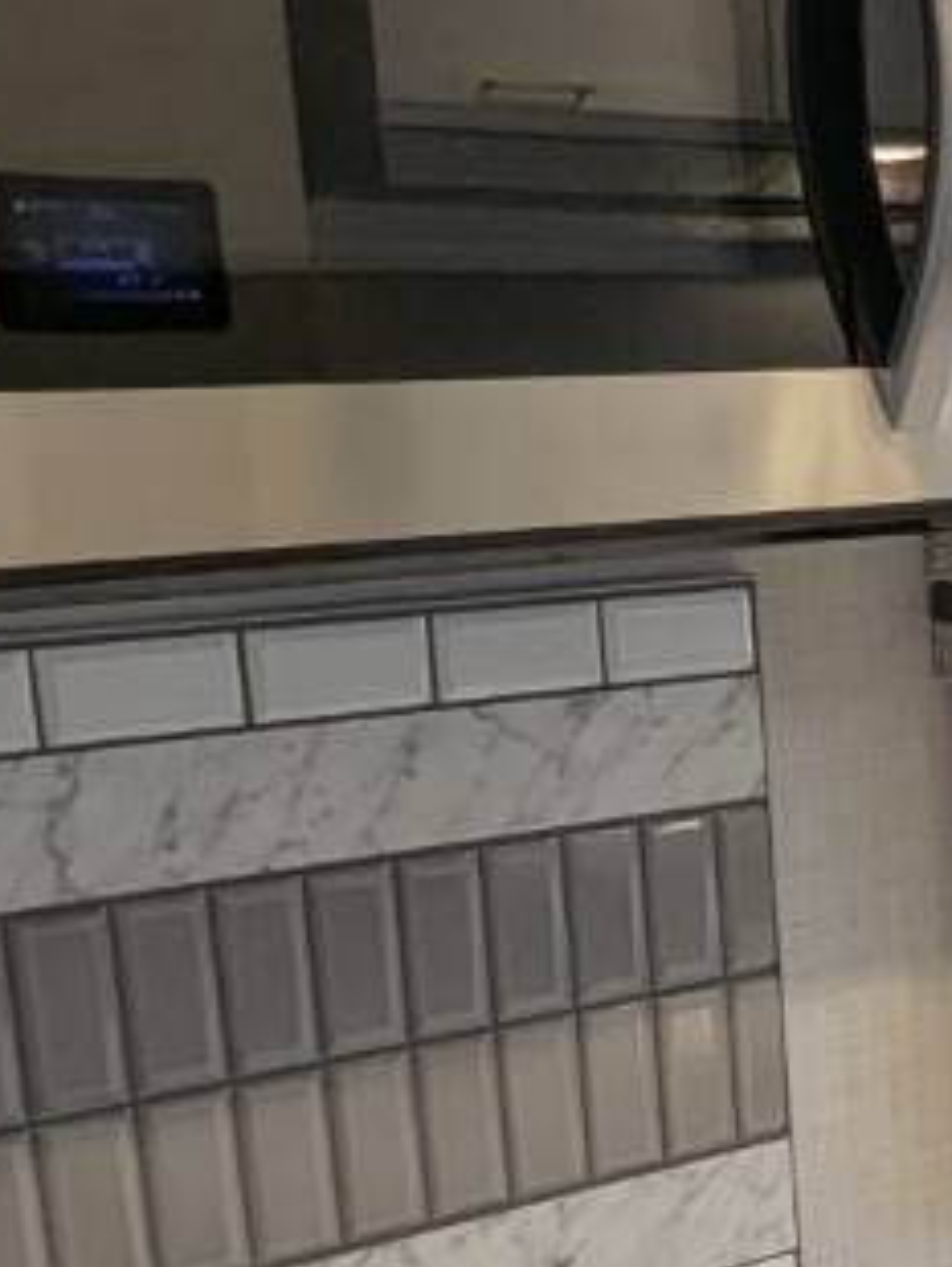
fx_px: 2637
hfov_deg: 18.2
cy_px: 1095
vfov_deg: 26.3
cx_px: 1420
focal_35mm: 72
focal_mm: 2.35
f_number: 2.2
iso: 151
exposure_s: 1/117
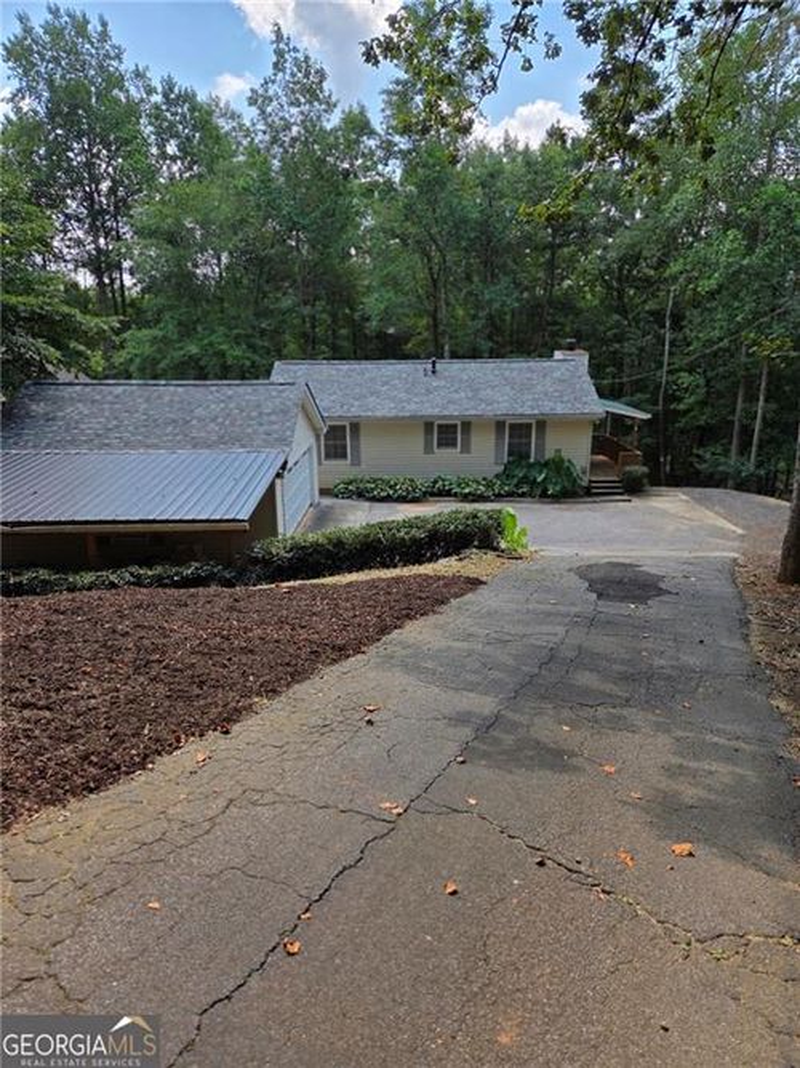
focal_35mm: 23
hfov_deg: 58.9
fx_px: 709
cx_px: 400
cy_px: 534
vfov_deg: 73.9
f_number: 1.8
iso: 80
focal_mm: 5.4
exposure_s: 1/2308
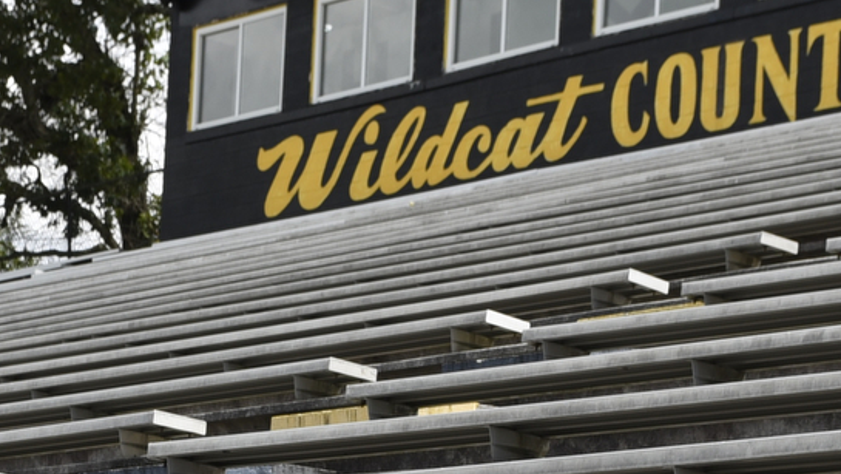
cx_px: 420
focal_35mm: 143
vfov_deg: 8.2
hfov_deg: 15.0
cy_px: 809
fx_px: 3190
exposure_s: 1/320
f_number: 7.1
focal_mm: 31
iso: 100
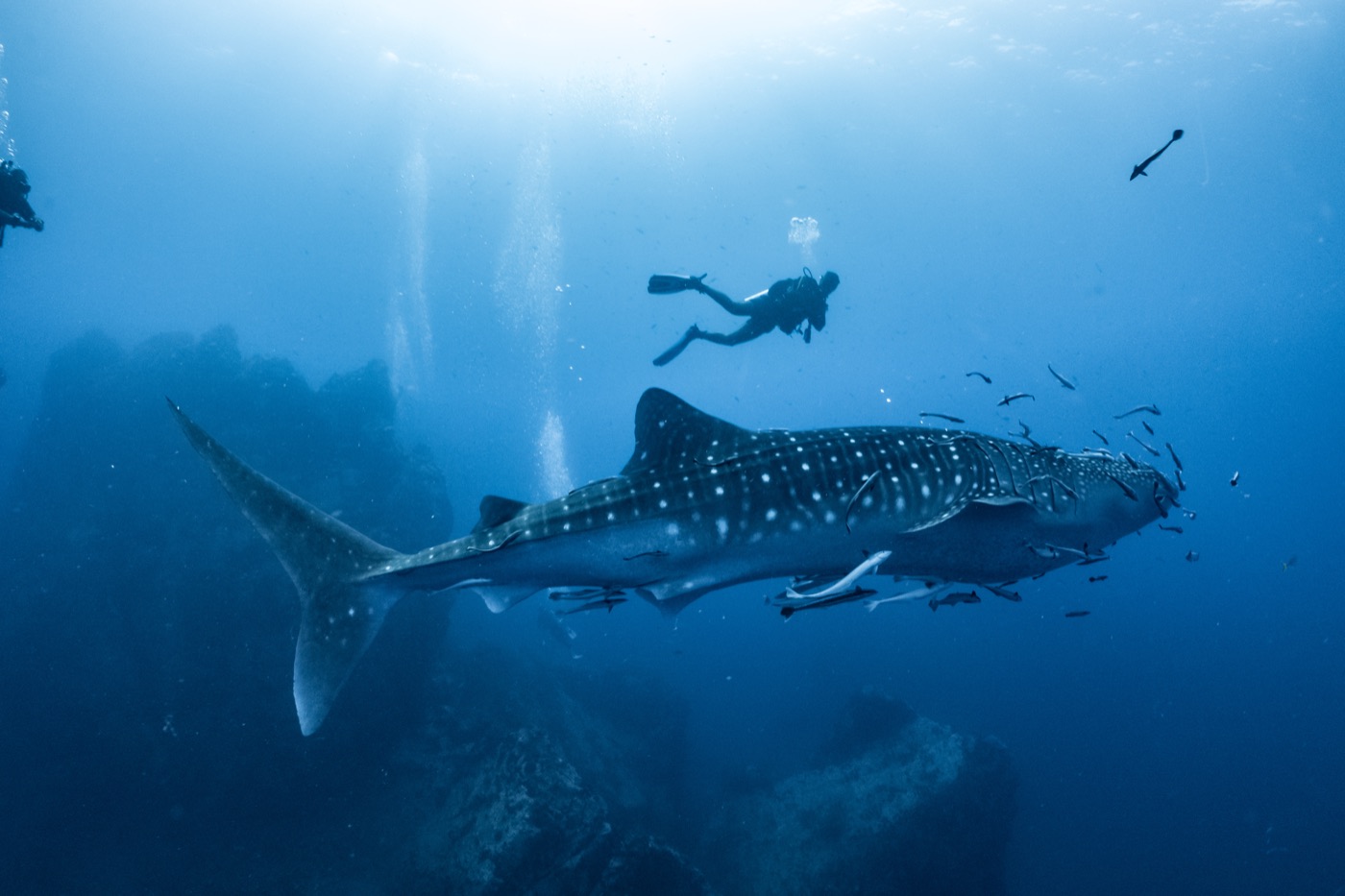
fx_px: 1083
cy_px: 448
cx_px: 672
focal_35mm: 29
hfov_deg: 63.7
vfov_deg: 45.0
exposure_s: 1/125
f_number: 5.6
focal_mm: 10.8
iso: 400
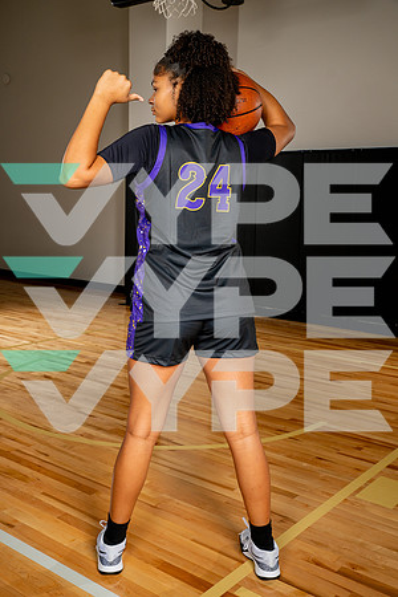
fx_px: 630
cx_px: 199
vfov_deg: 50.7
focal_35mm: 38
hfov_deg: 35.1
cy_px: 298
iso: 250
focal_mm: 38
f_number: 8
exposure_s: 1/500
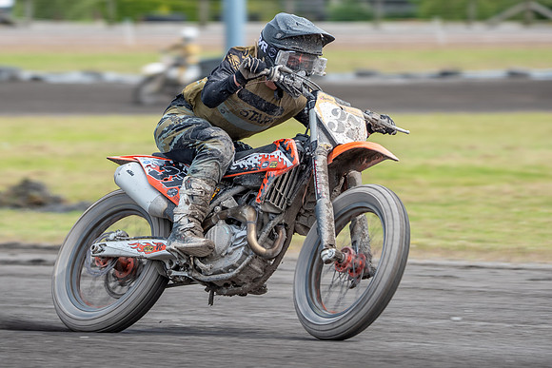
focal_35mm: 406
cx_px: 235
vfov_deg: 3.4
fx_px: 6219
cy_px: 158
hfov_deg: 5.1
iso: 200
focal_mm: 260
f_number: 5.6
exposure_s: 1/400
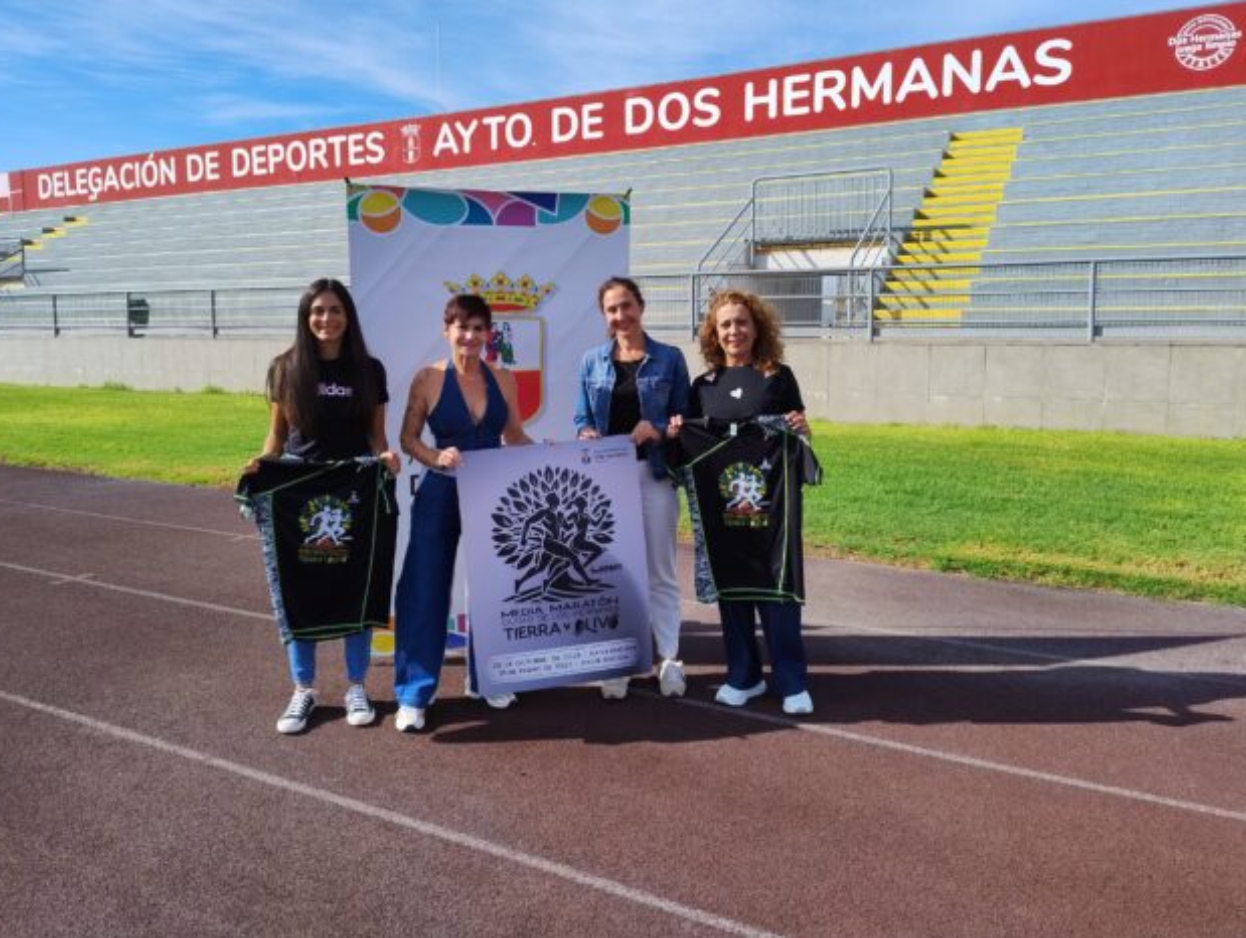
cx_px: 612
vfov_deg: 51.3
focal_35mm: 27
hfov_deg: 65.2
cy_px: 415
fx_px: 973
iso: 100
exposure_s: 1/1464
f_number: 1.8
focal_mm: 5.56
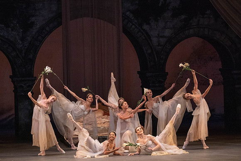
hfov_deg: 8.6
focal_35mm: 239
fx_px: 1599
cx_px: 139
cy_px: 75
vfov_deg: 5.8
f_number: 7.1
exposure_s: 1/320
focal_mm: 200
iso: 8000
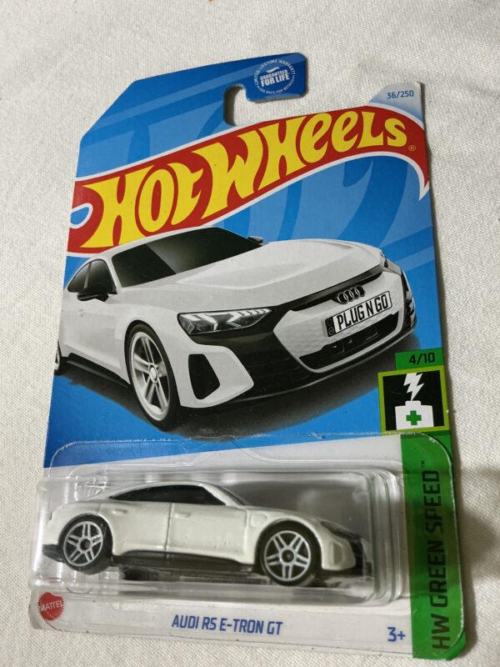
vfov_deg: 61.7
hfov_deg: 48.2
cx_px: 250
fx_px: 559
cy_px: 334
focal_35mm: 29
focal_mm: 3
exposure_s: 1/40
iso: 200
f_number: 1.8
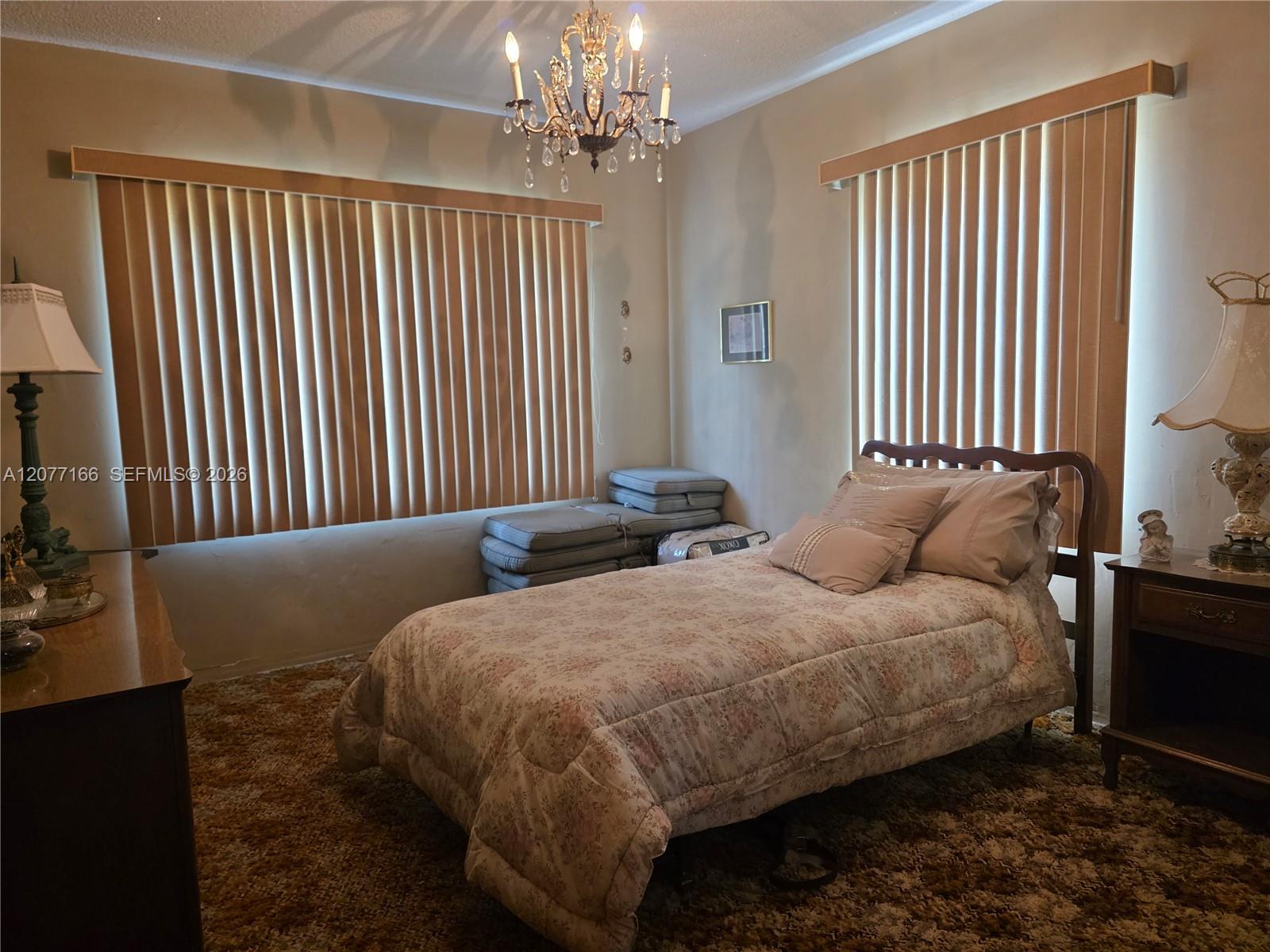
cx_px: 635
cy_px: 476
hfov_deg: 73.9
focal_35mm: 23
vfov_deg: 58.9
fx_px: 844
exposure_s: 1/120
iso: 640
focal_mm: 6.3
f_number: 1.7
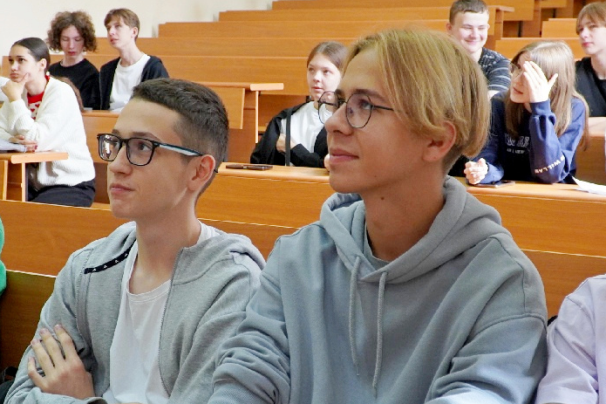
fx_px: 959
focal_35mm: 57
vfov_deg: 23.7
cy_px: 236
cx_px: 318
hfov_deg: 35.1
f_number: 4
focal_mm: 22
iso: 1250
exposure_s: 1/160
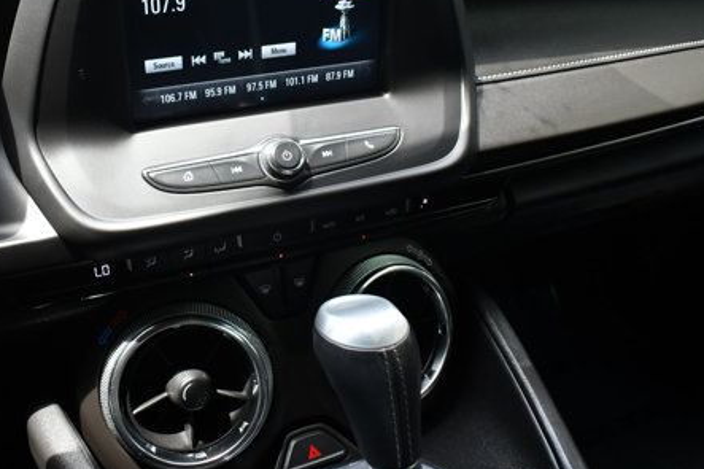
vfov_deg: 33.7
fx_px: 762
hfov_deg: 49.1
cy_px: 141
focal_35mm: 39
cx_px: 269
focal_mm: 18
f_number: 4
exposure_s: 1/250
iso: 400
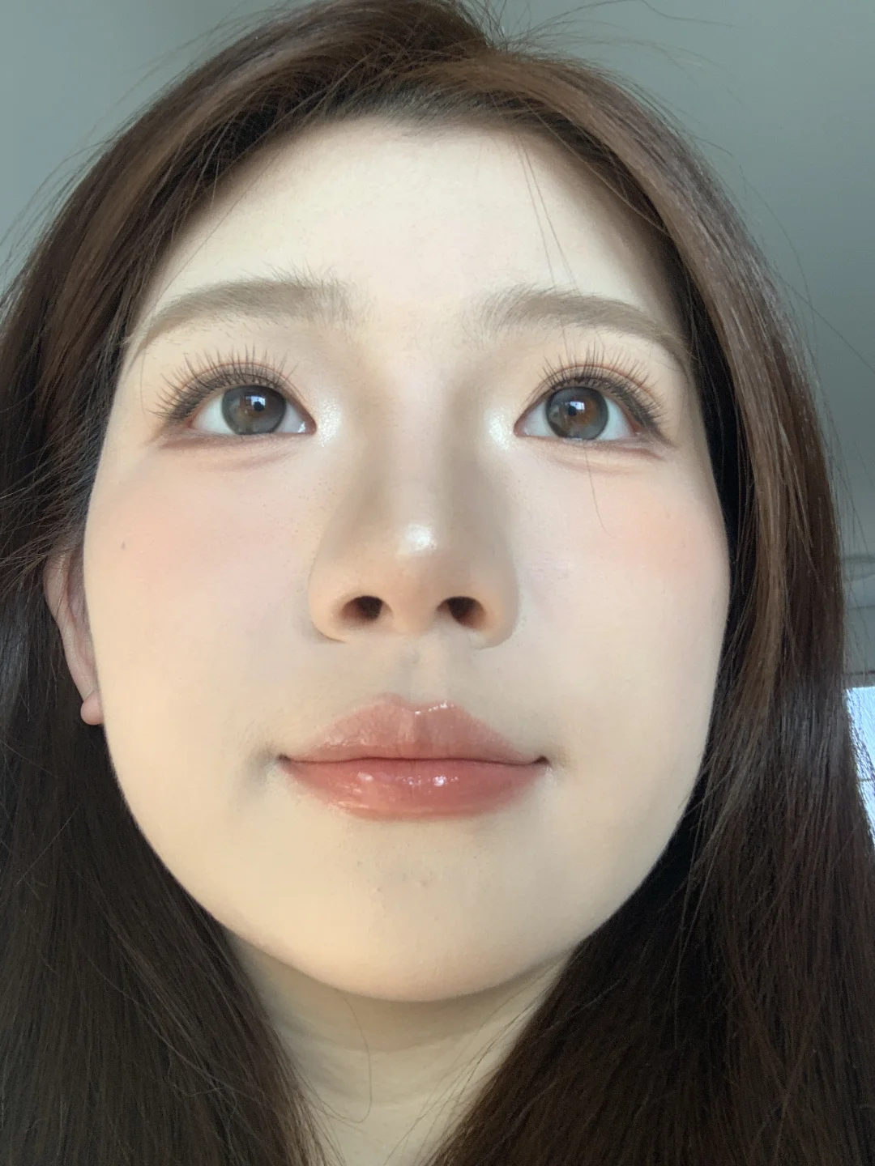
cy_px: 583
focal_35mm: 32
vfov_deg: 56.8
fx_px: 1078
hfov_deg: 44.2
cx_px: 438
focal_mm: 2.87
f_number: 2.2
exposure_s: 1/121
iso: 32
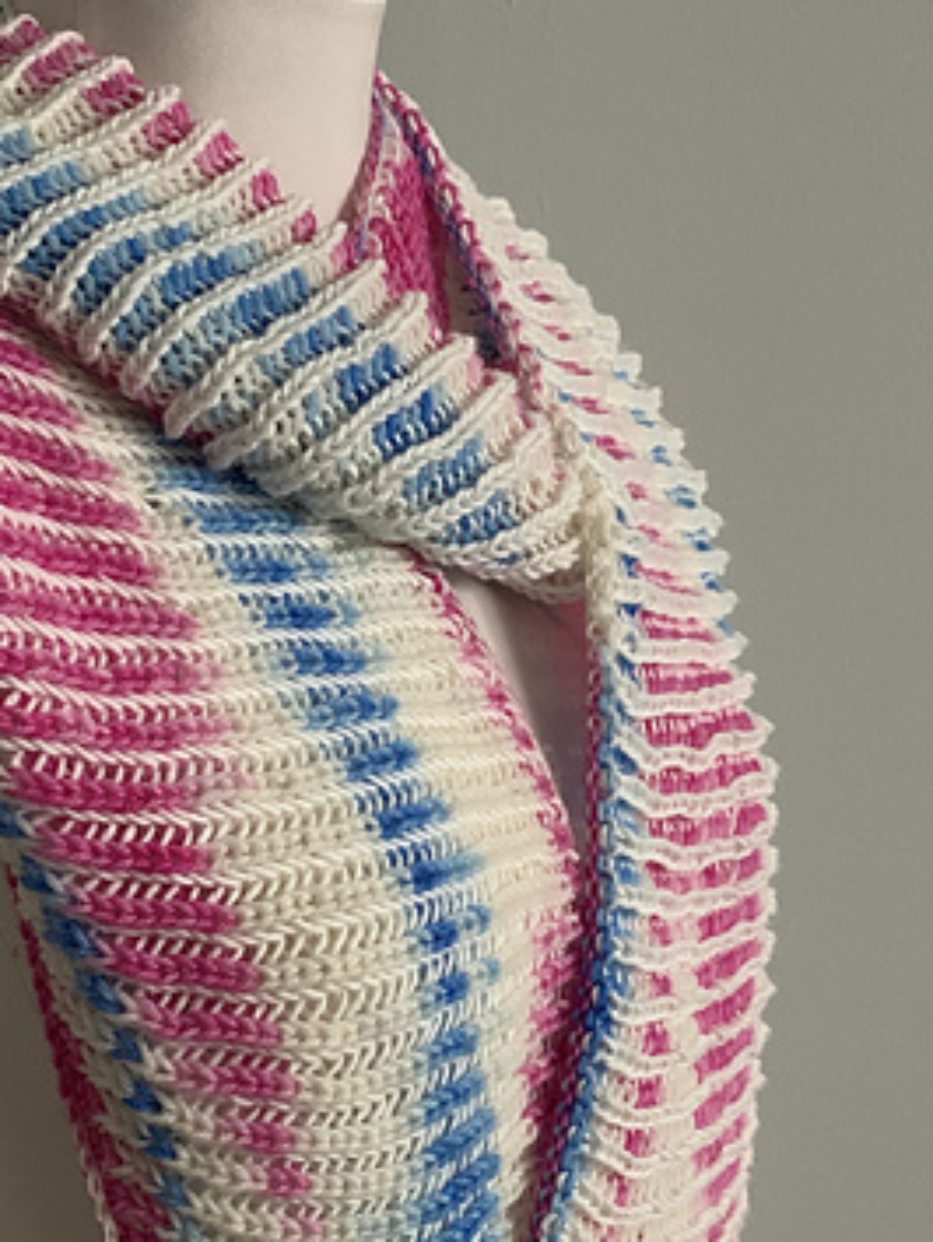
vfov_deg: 40.3
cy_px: 716
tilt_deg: -11.1
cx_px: 340
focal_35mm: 47
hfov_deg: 30.8
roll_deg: +0.9
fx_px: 1687
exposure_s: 1/30
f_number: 1.8
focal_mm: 4.25
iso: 500
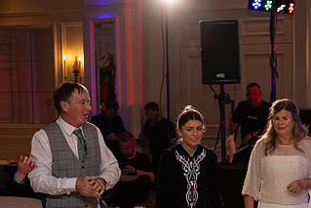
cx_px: 253
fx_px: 942
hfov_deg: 18.6
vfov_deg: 12.5
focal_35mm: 109
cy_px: 187
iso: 500
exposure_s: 1/160
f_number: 3.5
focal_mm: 60
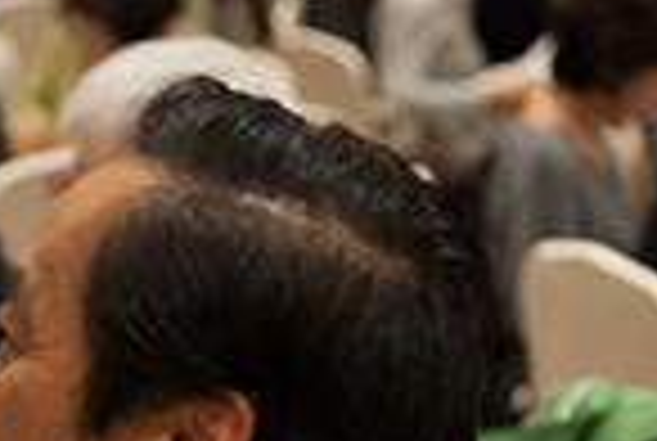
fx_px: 2798
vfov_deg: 8.9
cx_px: 90
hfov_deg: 13.3
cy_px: 594
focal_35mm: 153
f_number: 2.8
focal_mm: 35
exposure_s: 1/100
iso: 500
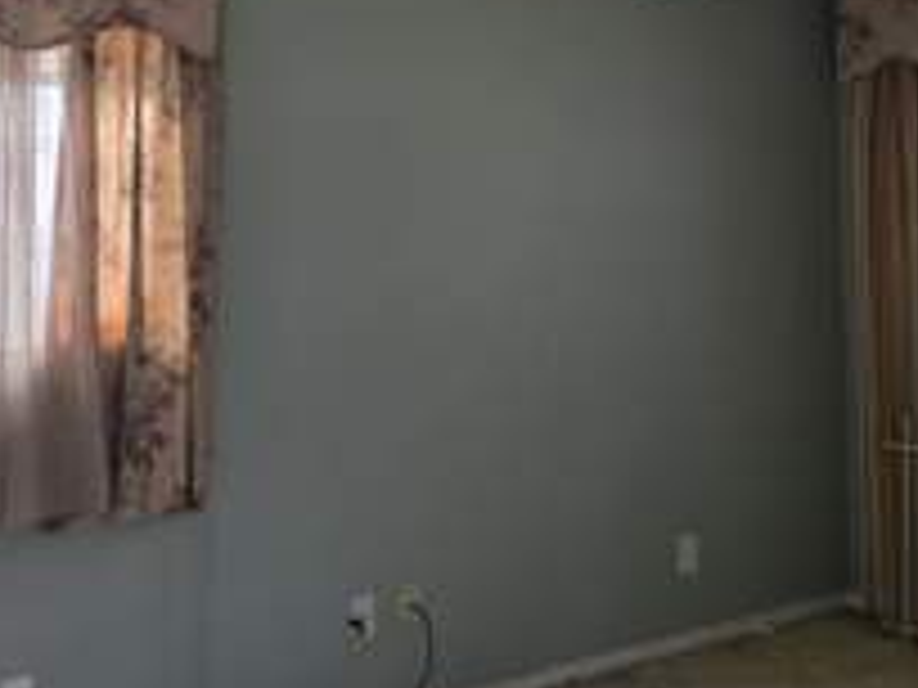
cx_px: 486
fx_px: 1432
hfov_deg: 35.5
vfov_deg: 26.3
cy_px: 97
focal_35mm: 54
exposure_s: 1/120
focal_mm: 6.3
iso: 320
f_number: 1.7
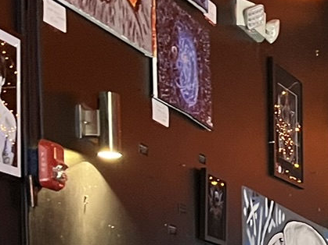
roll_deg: -0.2
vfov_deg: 11.0
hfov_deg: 13.4
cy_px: 420
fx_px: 1203
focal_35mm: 127
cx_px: 650
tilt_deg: -0.5
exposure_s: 1/30
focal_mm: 5.1
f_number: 1.6
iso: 640
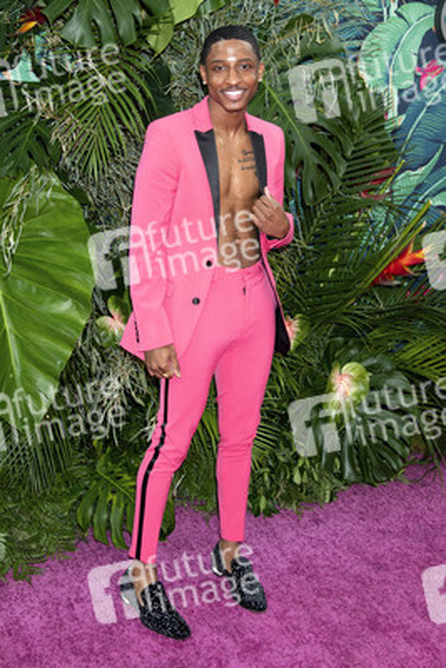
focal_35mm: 34
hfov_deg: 38.9
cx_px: 223
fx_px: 631
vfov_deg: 55.8
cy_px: 334
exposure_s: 1/200
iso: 320
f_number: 5
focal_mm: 34
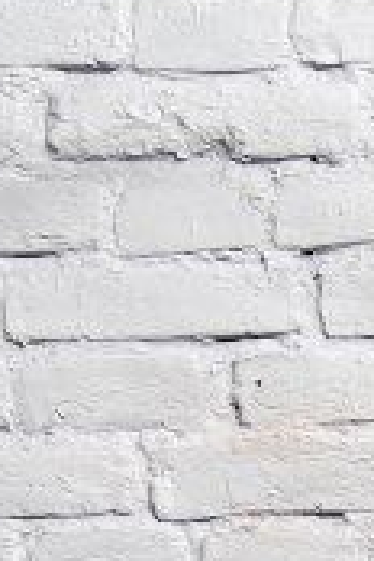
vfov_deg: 8.8
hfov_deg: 6.2
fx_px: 3381
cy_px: 1209
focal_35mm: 217
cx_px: 677
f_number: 4
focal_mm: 20
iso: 400
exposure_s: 1/40
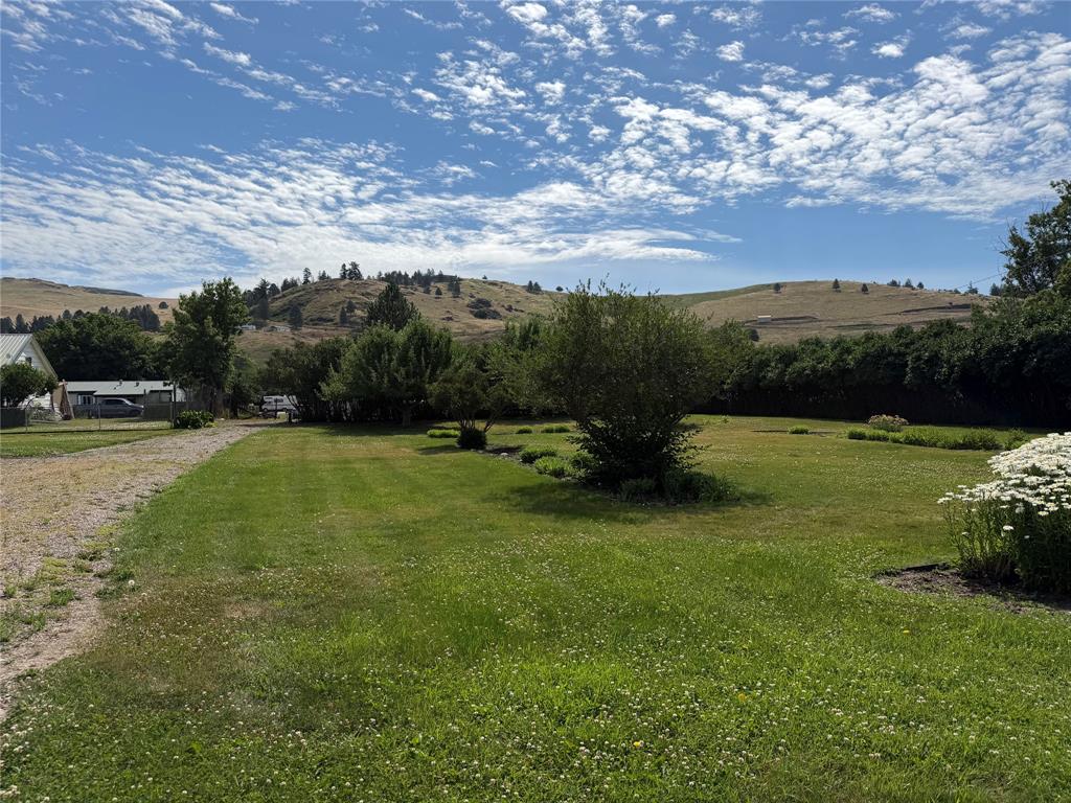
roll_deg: +1.2
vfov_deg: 56.8
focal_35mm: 24
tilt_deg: -0.6
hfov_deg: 71.6
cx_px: 536
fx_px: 743
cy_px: 402
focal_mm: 6.76
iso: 80
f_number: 1.78
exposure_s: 1/10309
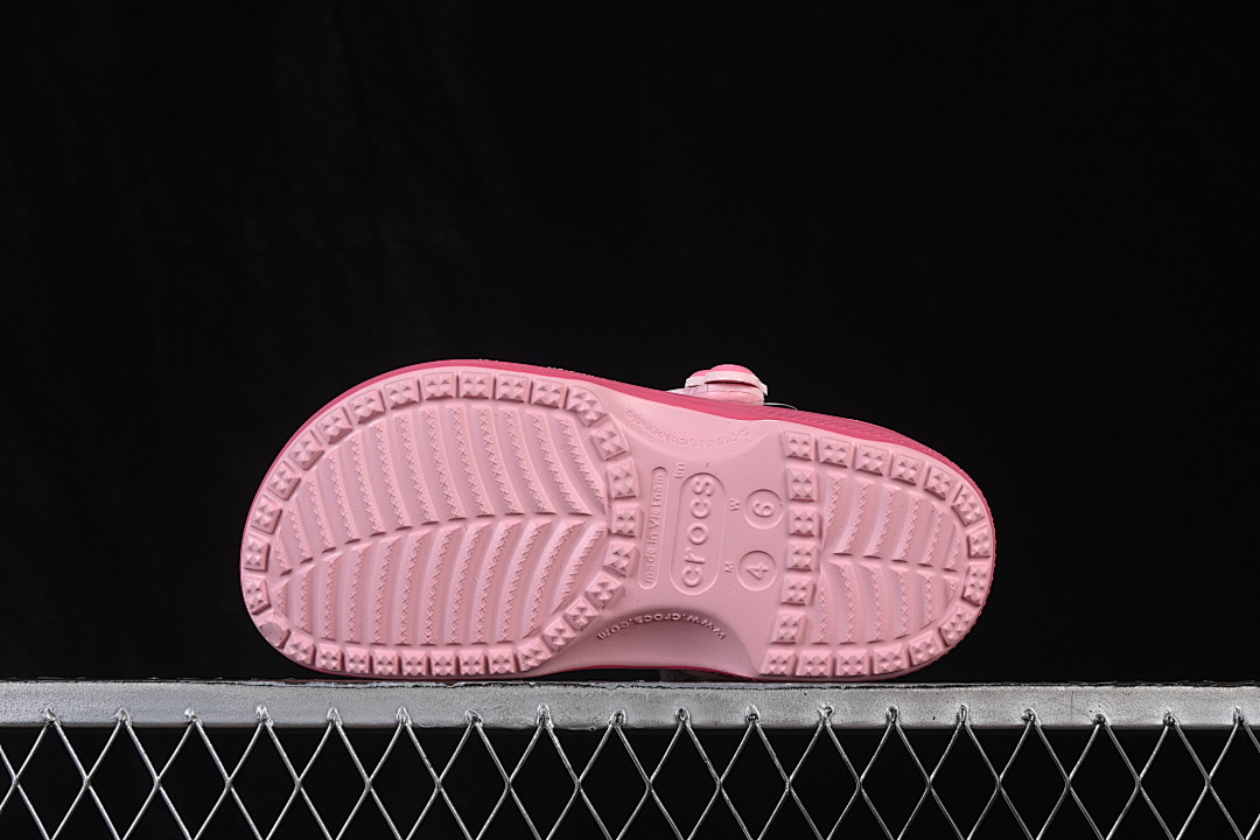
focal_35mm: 75
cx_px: 630
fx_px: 2625
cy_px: 420
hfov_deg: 27.0
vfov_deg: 18.2
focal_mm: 50
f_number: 8
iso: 160
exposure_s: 1/80
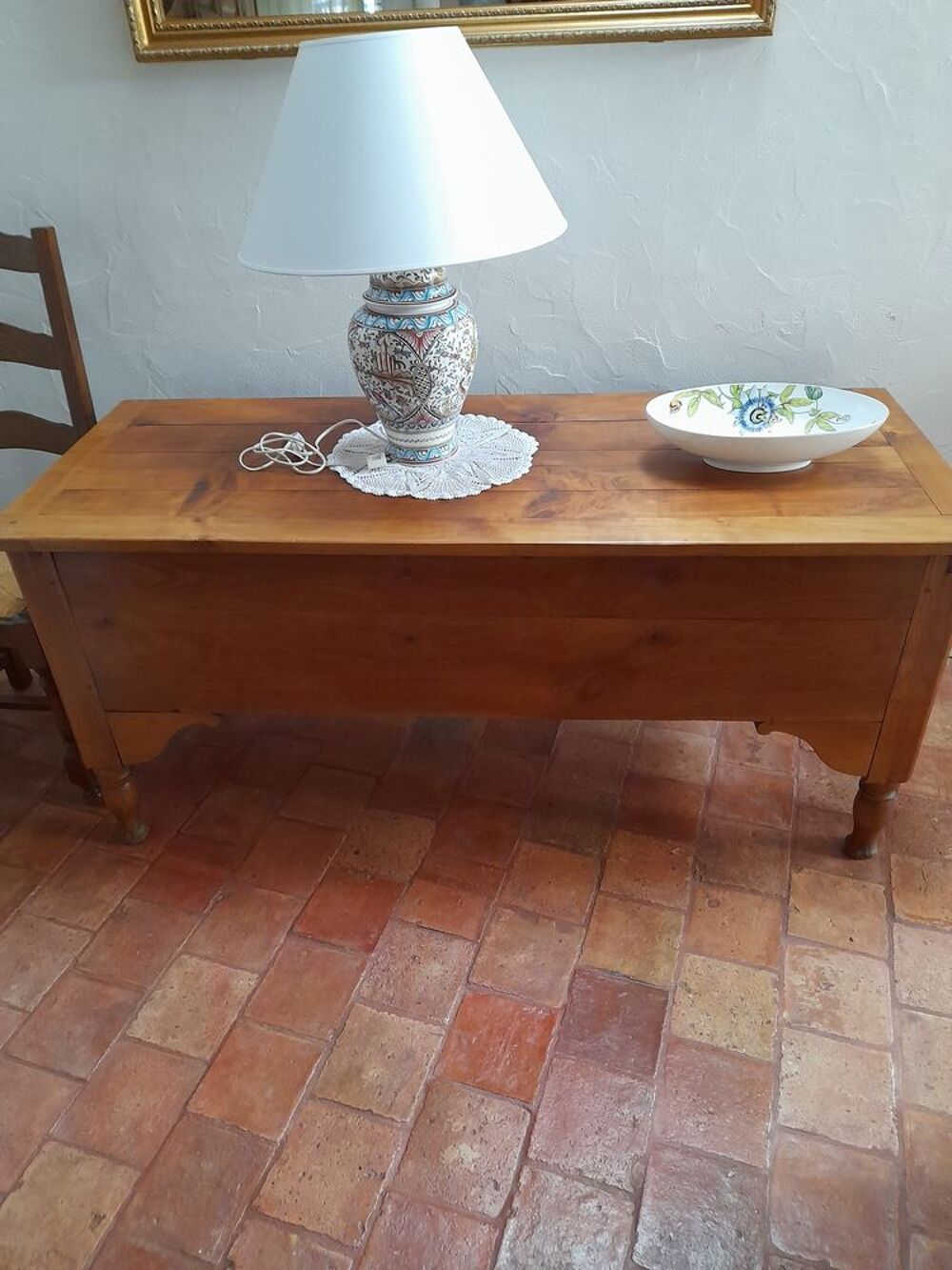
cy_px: 635
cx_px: 476
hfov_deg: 54.9
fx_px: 917
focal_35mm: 25
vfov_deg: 69.4
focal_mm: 4.6
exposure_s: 1/33
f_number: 2
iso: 320
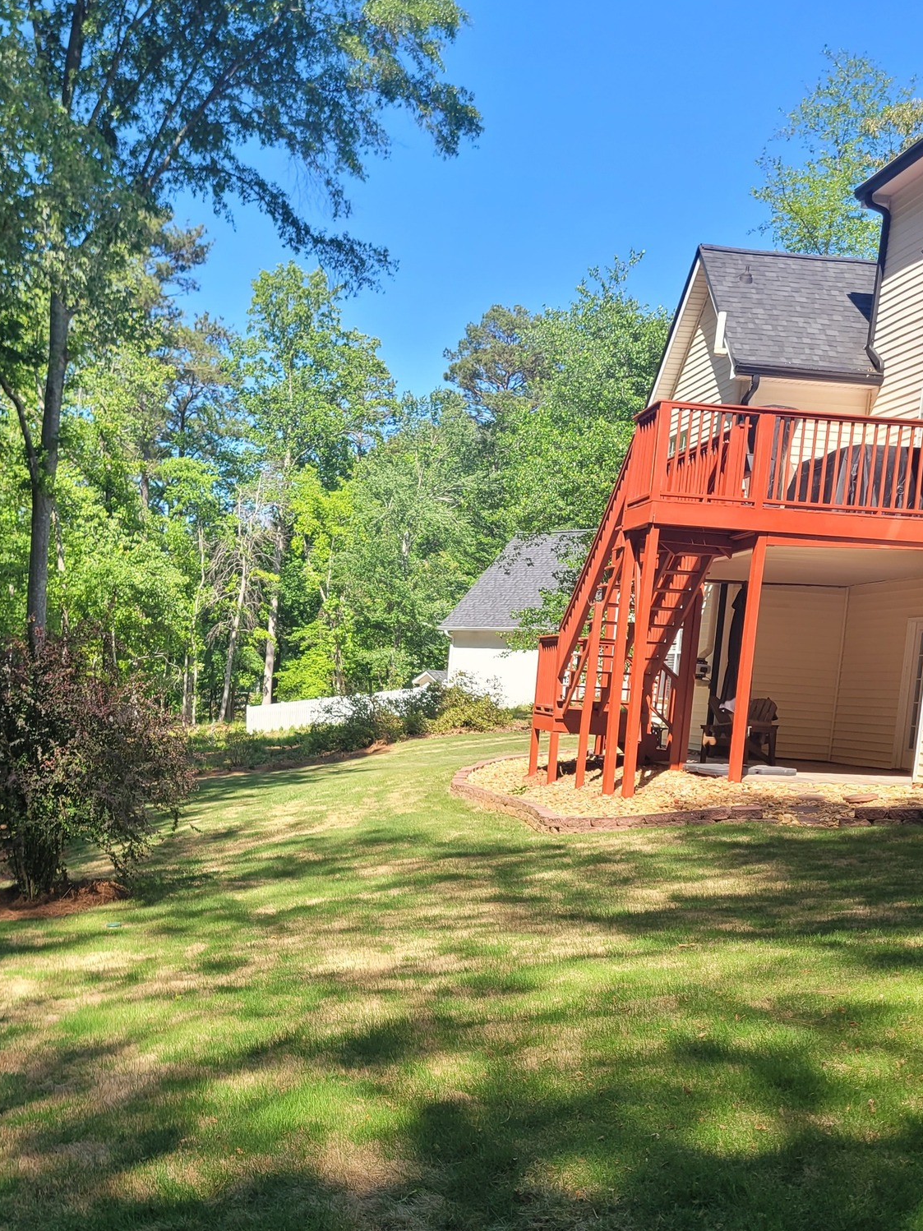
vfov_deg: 46.1
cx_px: 259
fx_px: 1422
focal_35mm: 40
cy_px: 820
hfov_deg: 35.3
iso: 40
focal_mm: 5.4
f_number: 1.8
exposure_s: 1/666
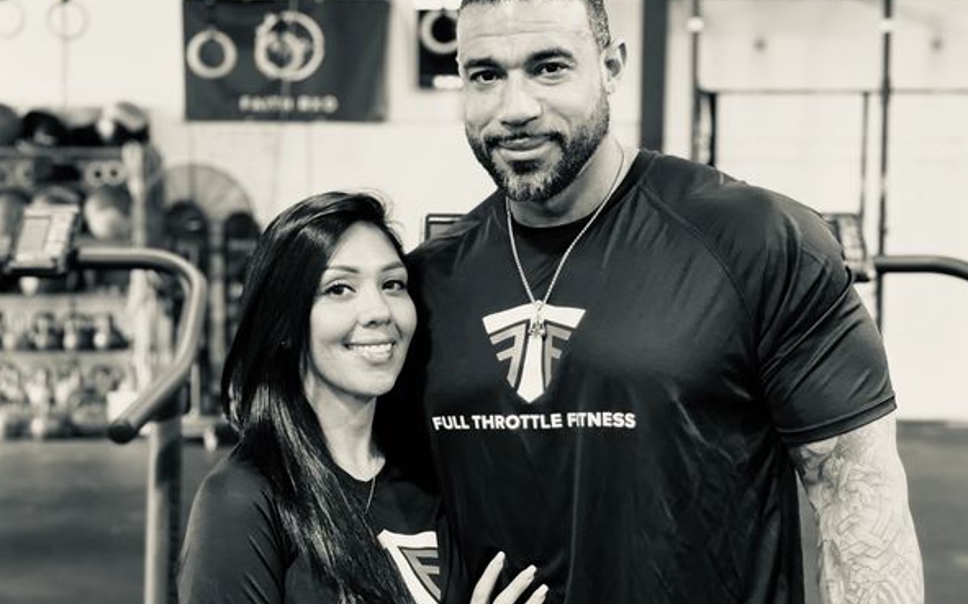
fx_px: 1477
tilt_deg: -4.1
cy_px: 322
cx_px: 488
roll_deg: +0.1
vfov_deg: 23.1
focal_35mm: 56
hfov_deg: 36.3
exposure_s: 1/40
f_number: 2
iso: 320
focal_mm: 6
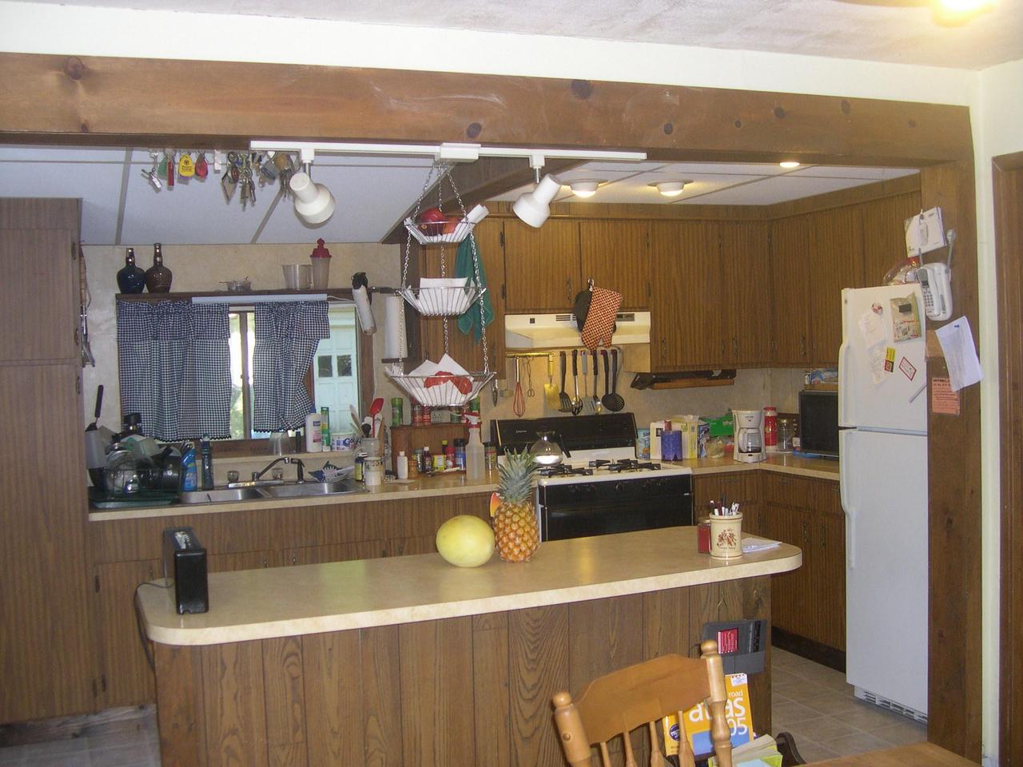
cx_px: 512
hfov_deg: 49.0
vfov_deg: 37.7
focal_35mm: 38
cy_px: 384
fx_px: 1123
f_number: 2.8
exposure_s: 1/60
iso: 256
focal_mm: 8
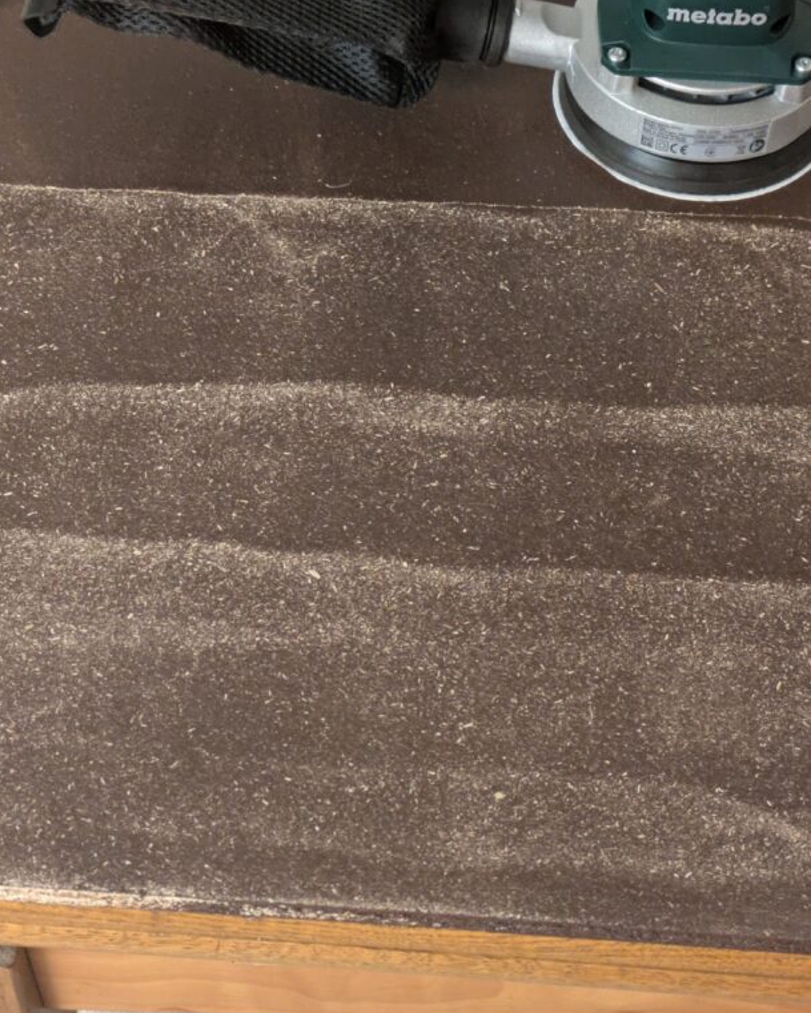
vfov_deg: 28.3
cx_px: 449
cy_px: 506
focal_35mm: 67
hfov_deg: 22.8
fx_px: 2010
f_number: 1.89
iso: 455
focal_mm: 5.43
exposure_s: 1/25
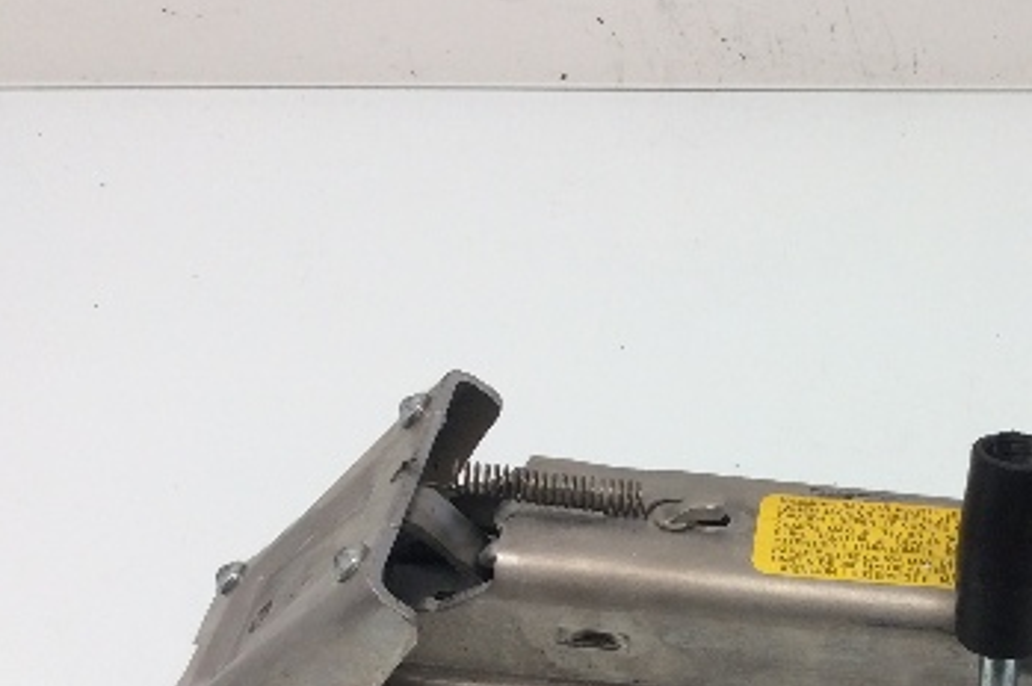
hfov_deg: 31.6
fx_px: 1747
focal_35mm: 61
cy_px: 683
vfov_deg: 21.5
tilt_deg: -46.1
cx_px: 896
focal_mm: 3.3
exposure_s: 1/60
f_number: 2.4
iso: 32
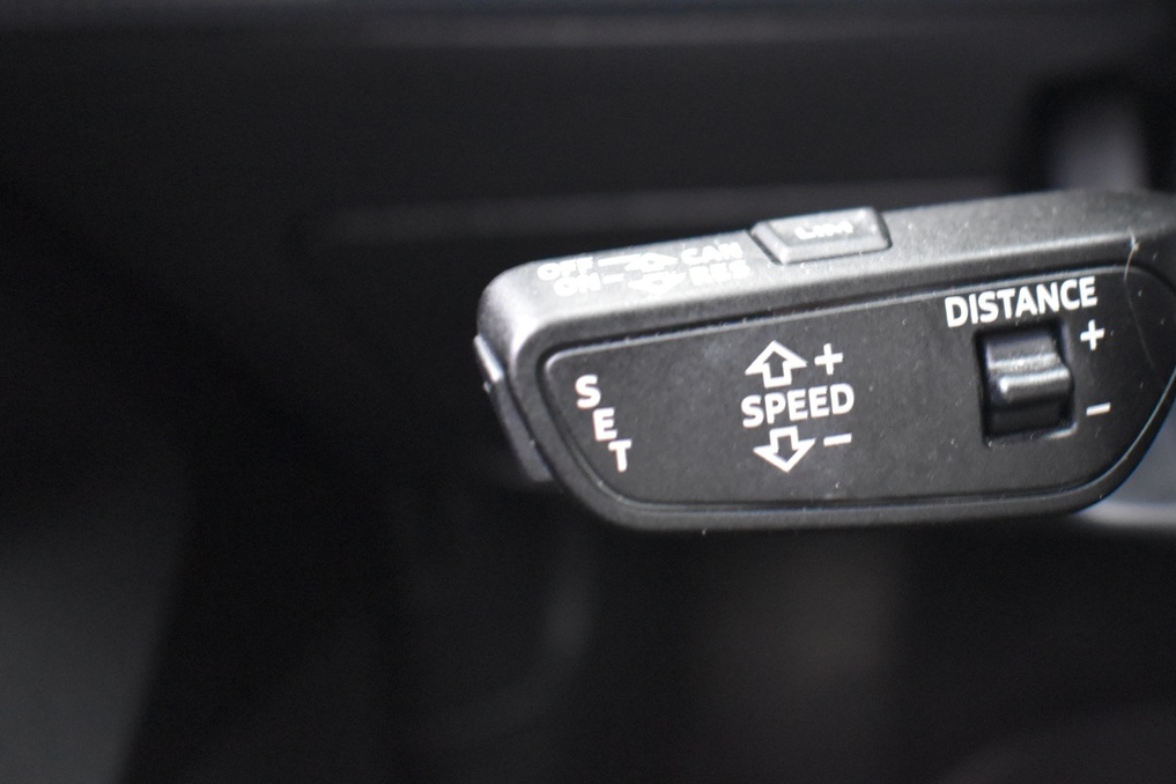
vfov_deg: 30.8
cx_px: 871
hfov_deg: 44.1
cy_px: 217
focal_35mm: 43
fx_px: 1405
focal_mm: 18
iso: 3200
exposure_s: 1/3
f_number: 3.5
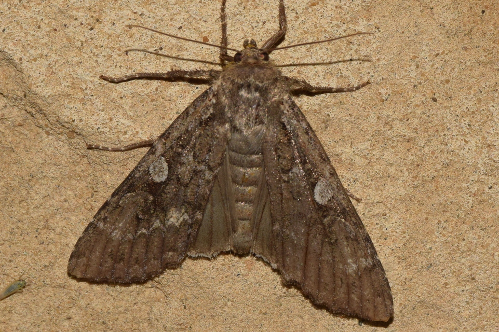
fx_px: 2910
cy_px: 166
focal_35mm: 210
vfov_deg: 6.5
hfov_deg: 9.8
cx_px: 250
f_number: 14
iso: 400
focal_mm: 140
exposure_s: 1/200
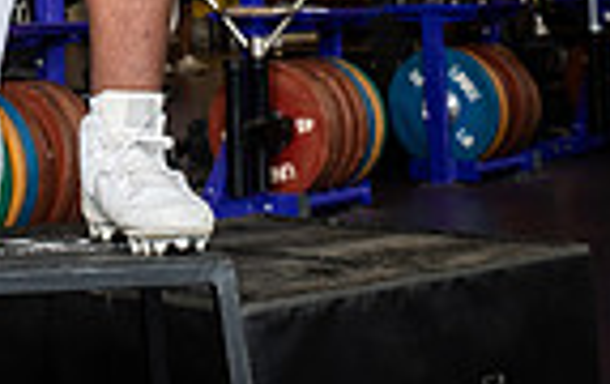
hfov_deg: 16.1
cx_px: 68
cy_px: -491
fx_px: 2132
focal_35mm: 128
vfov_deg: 9.3
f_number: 5.6
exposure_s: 1/250
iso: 500
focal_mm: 40
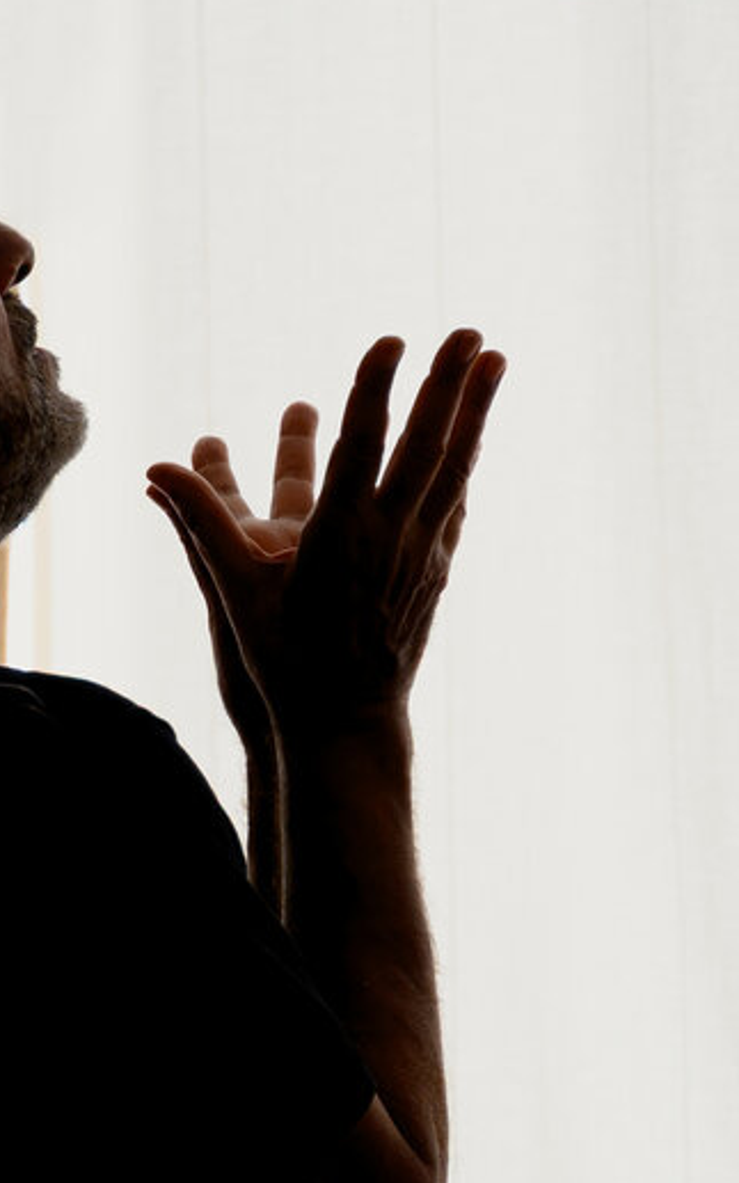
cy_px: 883
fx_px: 6608
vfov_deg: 10.2
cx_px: 166
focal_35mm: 205
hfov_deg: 6.4
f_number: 2.8
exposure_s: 1/640
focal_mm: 65
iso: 2500
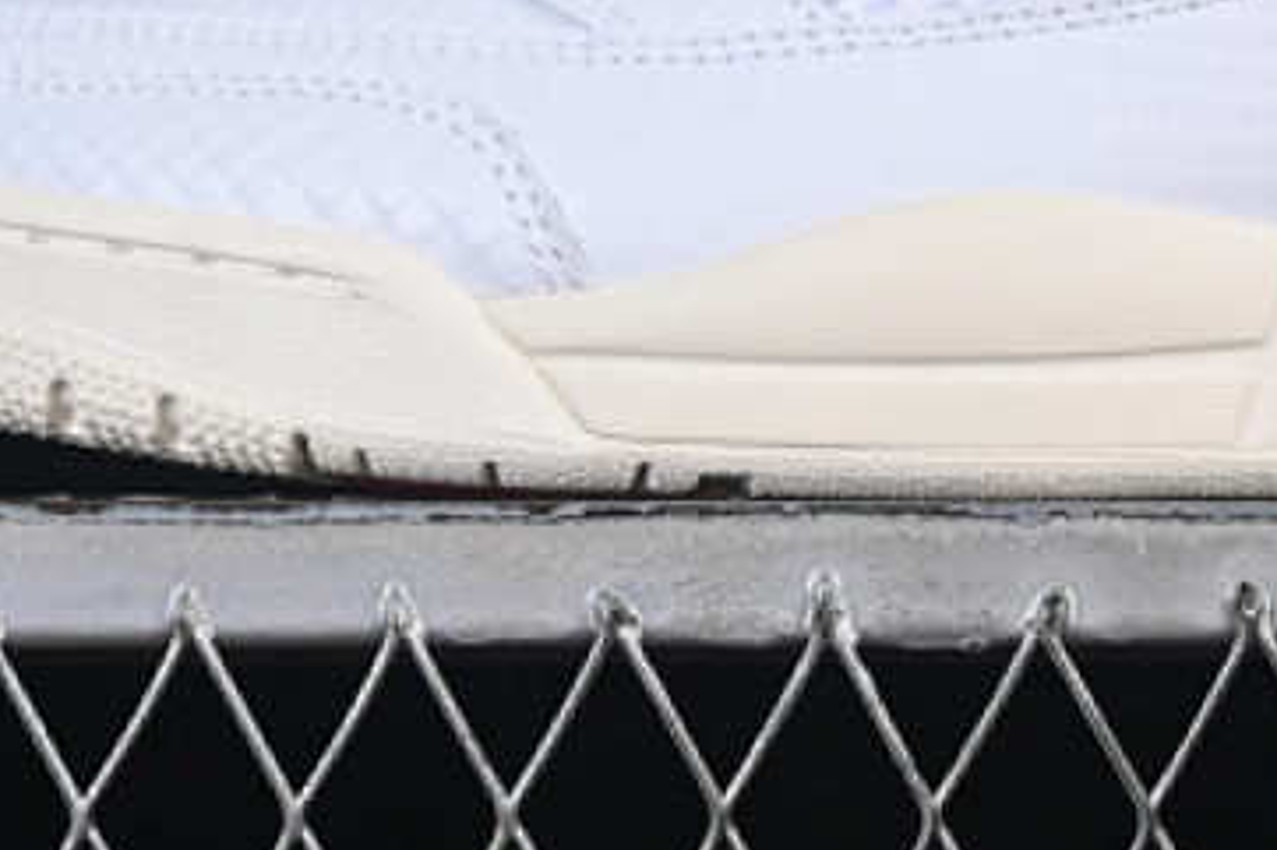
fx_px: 7942
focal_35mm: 224
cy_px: -293
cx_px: 1079
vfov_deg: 6.1
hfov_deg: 9.2
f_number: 8
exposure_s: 1/80
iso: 160
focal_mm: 50
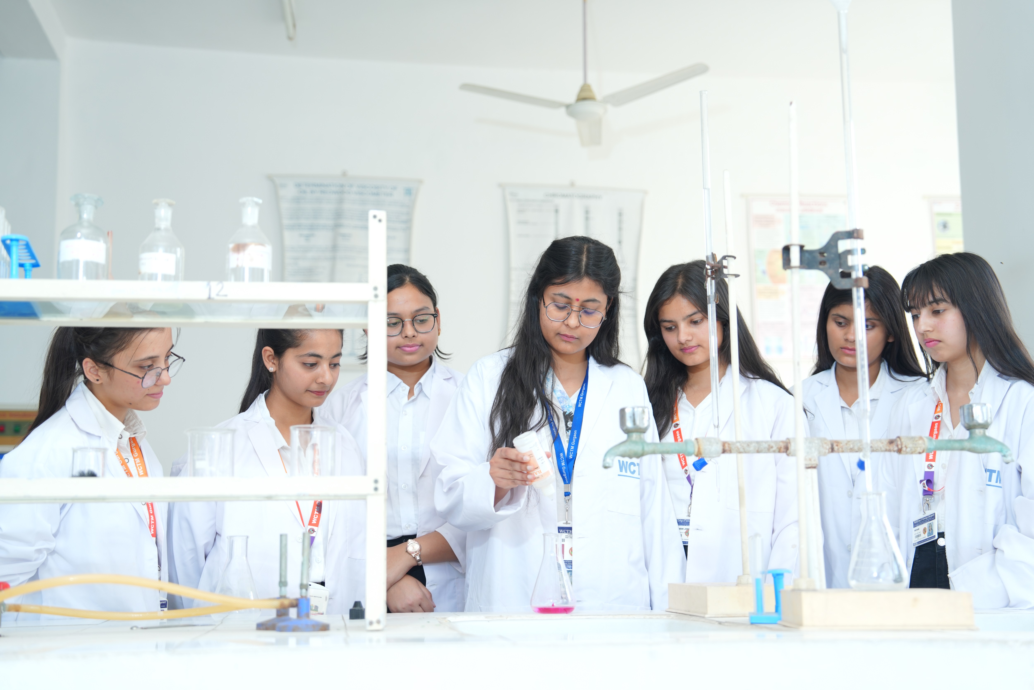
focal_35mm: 48
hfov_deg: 41.1
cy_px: 345
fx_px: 1379
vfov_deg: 28.1
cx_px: 517
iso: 320
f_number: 2.8
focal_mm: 48
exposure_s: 1/160
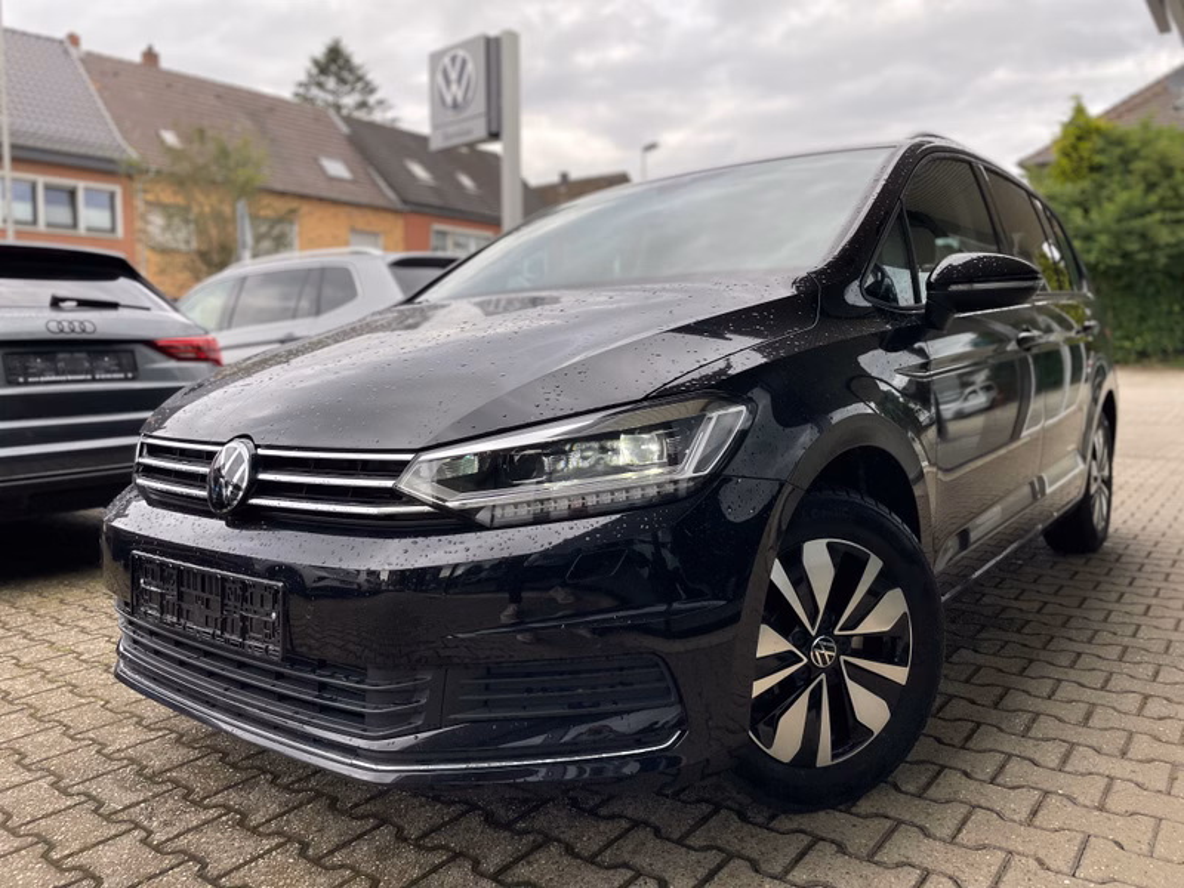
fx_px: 889
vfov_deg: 53.1
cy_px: 444
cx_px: 592
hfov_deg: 67.3
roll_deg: +0.3
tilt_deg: -5.2
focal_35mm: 26
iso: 50
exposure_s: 1/518
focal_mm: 4.2
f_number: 1.6
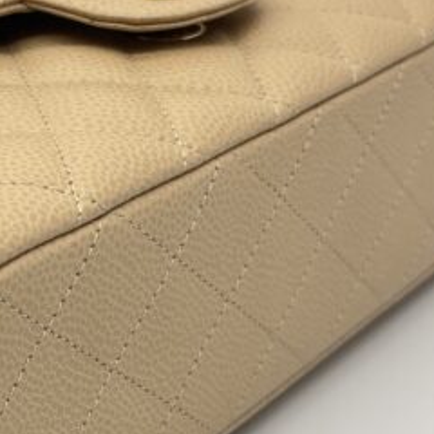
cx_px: -31
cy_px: 246
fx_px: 1390
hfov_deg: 17.2
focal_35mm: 98
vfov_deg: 17.7
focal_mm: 5.7
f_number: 1.5
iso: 32
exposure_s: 1/139
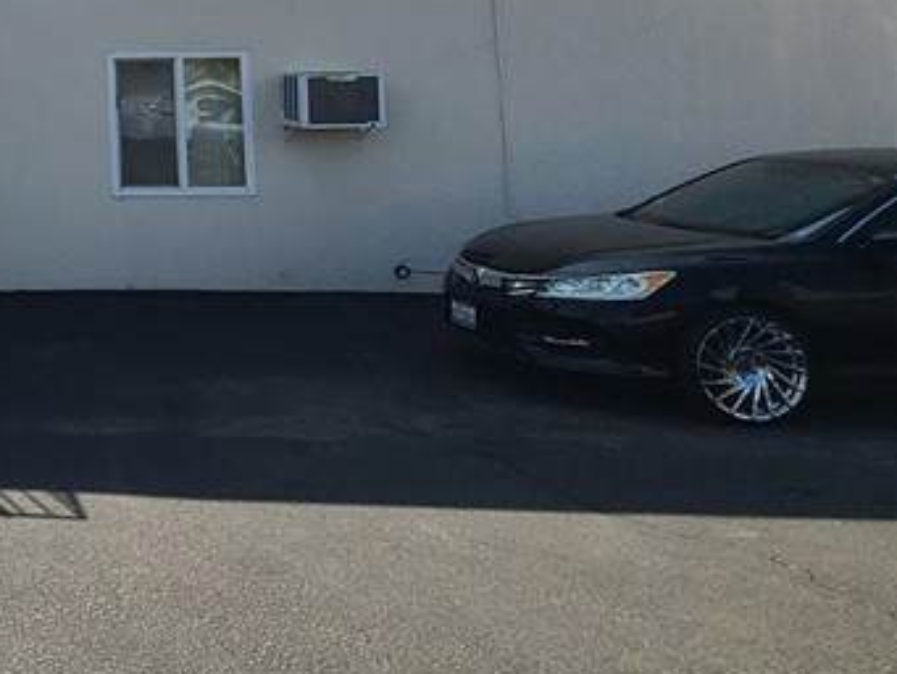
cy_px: 58
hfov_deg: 34.9
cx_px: -242
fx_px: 1011
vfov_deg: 34.6
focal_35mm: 39
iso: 50
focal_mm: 2.2
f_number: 2.2
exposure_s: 1/2240
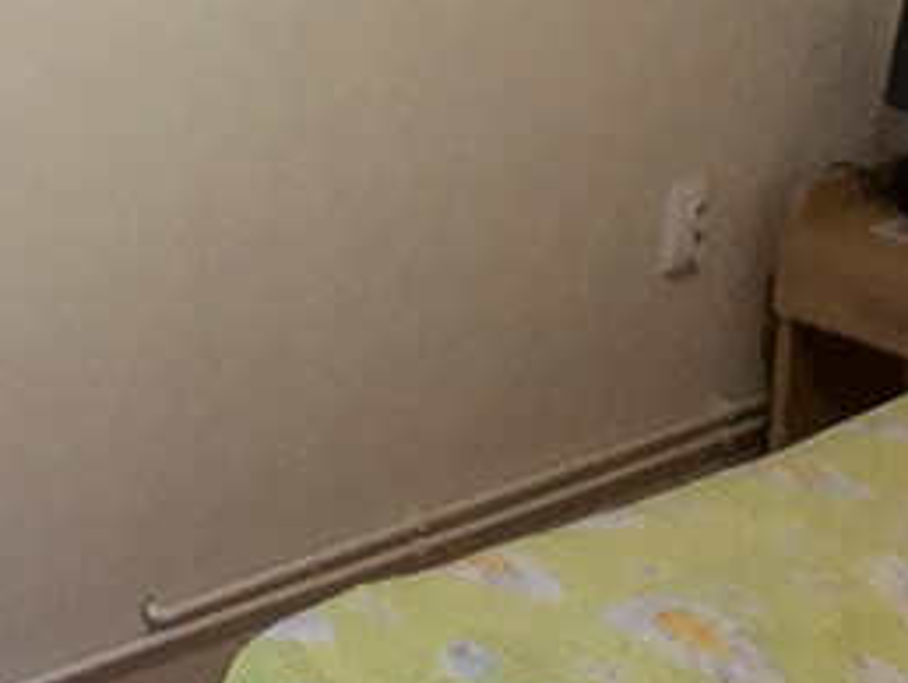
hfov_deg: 15.7
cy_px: -542
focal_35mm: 103
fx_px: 2704
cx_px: -820
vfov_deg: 13.0
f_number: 1.8
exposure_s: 1/50
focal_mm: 3.95
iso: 266
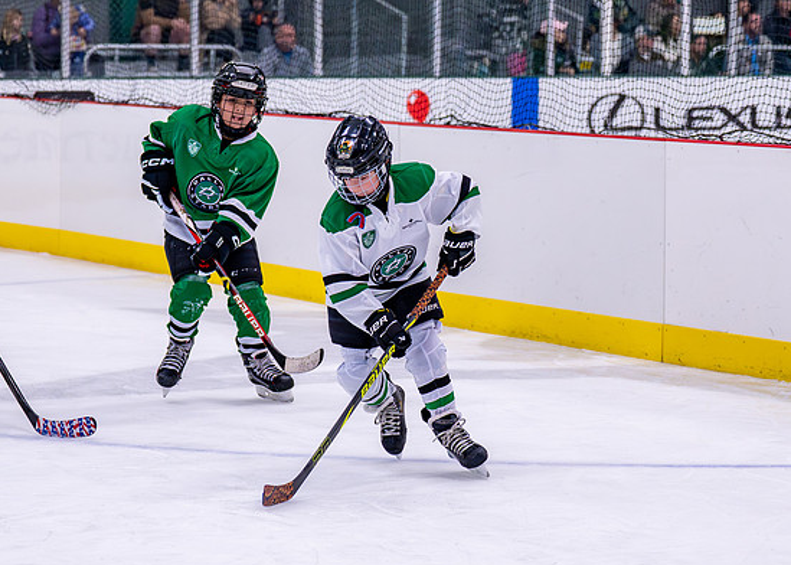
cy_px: 208
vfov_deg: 10.0
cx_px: 381
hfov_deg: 14.0
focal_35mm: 143
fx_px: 3212
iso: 2500
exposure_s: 1/1250
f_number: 2.8
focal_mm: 70
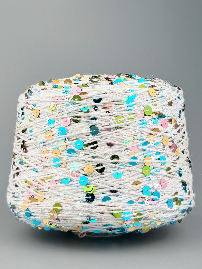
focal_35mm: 24
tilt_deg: +3.3
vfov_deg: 71.6
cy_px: 134
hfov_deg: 56.8
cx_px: 101
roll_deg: +1.7
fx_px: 187
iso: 80
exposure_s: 1/1174
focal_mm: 6.76
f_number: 1.78
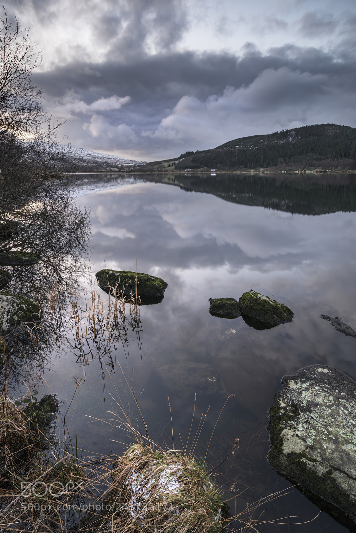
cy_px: 266
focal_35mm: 18
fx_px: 267
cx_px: 178
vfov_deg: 90.0
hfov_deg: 67.4
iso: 250
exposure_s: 2
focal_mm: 18
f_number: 16
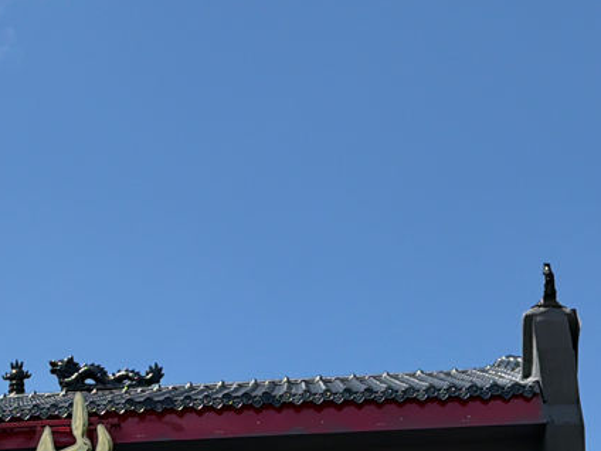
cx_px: 37
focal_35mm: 85
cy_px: 135
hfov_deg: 22.4
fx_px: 1476
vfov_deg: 17.3
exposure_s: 1/6173
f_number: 1.78
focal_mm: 6.76
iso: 80
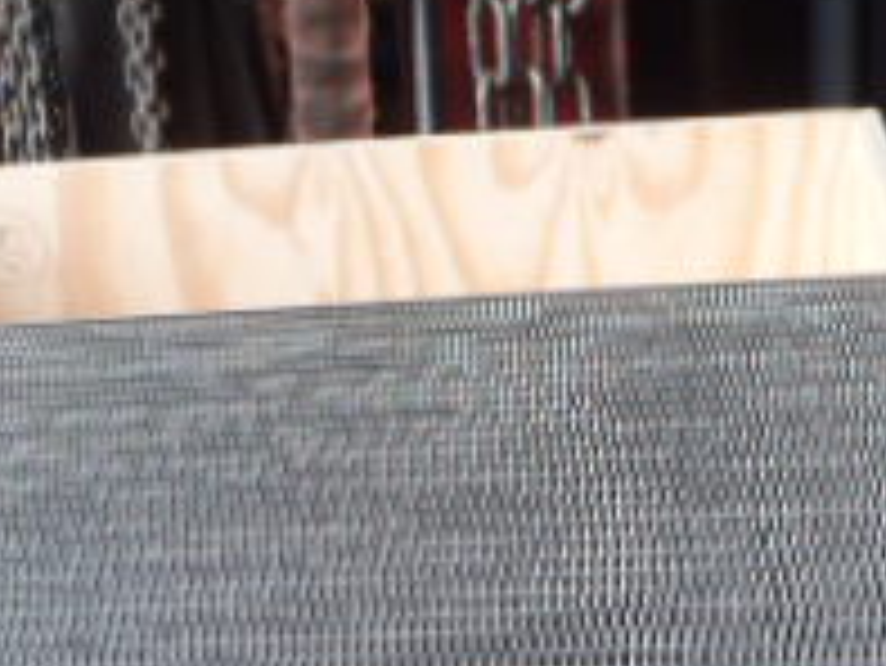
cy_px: 652
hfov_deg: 21.4
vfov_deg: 16.0
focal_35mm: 91
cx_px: 243
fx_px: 2331
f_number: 3.5
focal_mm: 5
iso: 64
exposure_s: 1/40
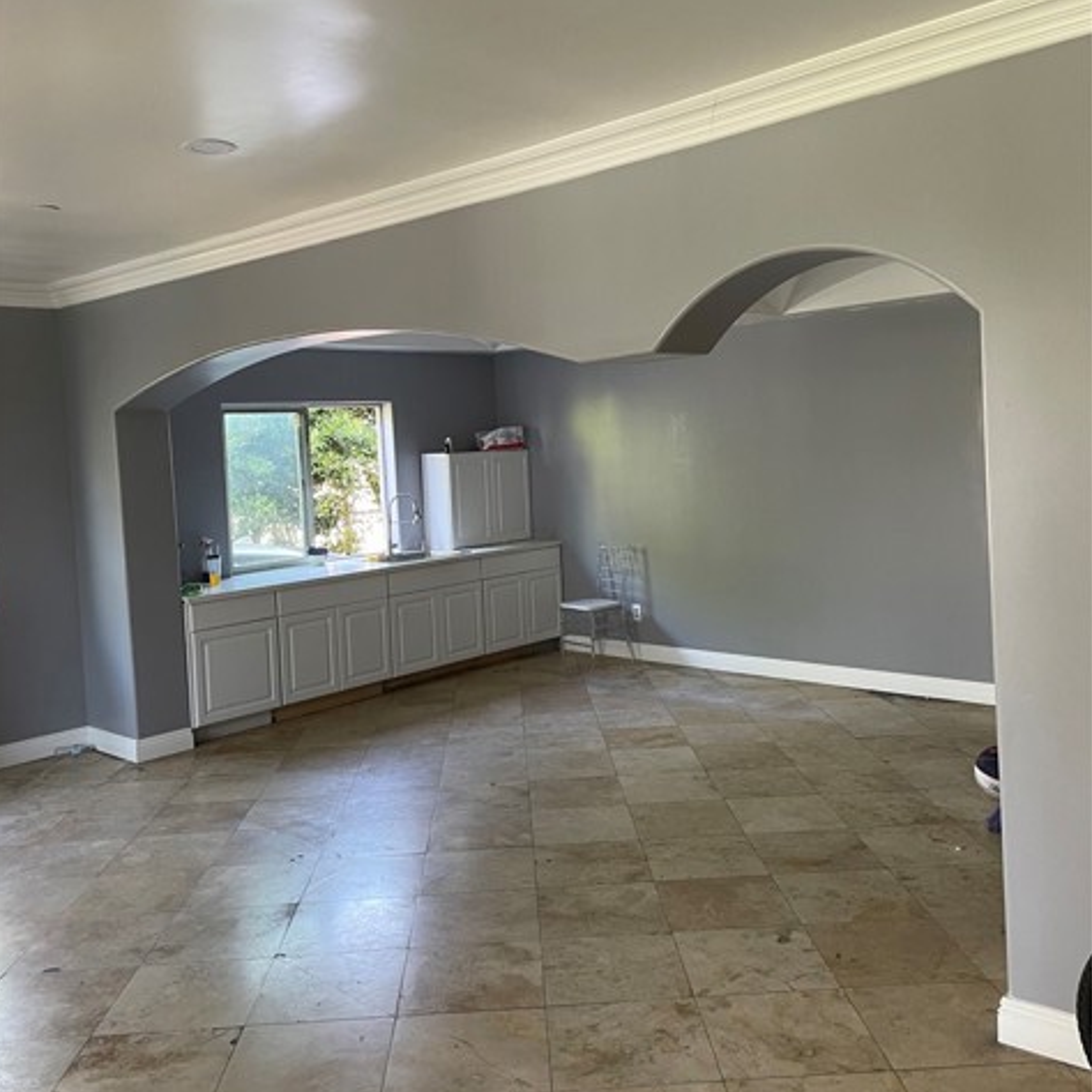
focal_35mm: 31
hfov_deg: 52.5
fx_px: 1106
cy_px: 488
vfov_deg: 52.4
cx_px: 541
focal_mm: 4.2
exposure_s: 1/60
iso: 125
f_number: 1.6
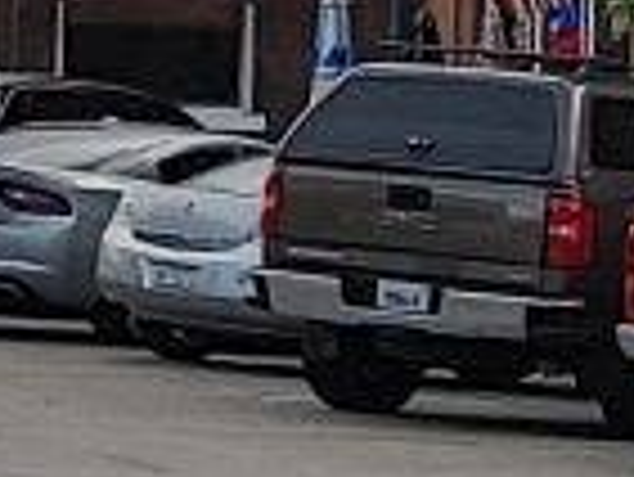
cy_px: -16
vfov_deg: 5.3
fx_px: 5169
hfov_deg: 6.7
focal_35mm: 282
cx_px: -899
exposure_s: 1/488
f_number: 1.5
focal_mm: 4.23
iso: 50
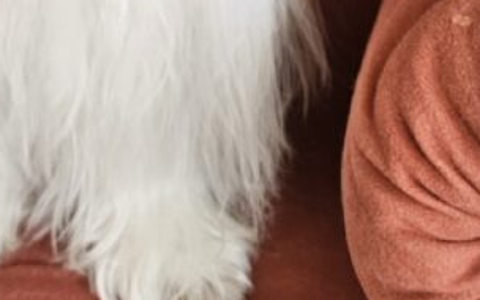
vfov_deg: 11.8
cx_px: 131
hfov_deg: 25.0
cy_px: -493
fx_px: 1073
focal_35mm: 82
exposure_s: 1/180
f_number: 1.8
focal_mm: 5.4
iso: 160
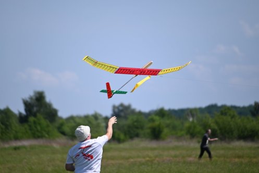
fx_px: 2879
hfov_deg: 5.2
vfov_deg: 3.4
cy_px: 86
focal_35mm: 400
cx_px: 130
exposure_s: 1/2000
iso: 320
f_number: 6.3
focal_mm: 400
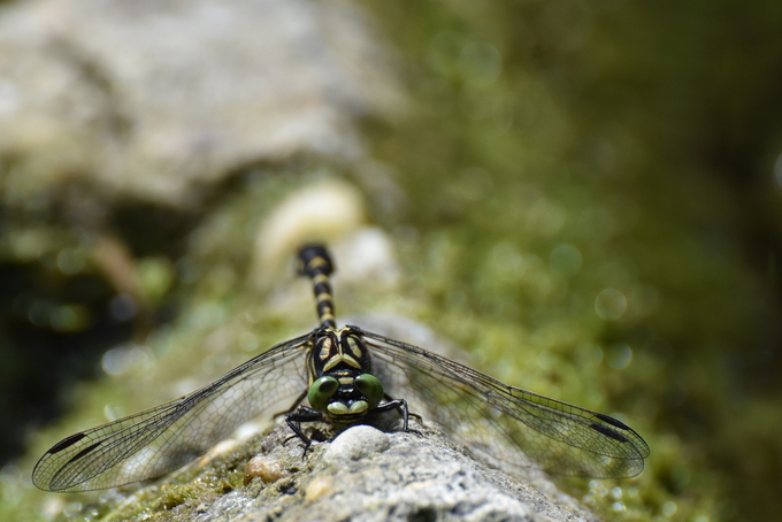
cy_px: 345
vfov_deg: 2.2
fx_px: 13799
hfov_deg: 3.2
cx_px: 360
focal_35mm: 635
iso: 500
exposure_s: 1/1000
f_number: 8
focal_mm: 300
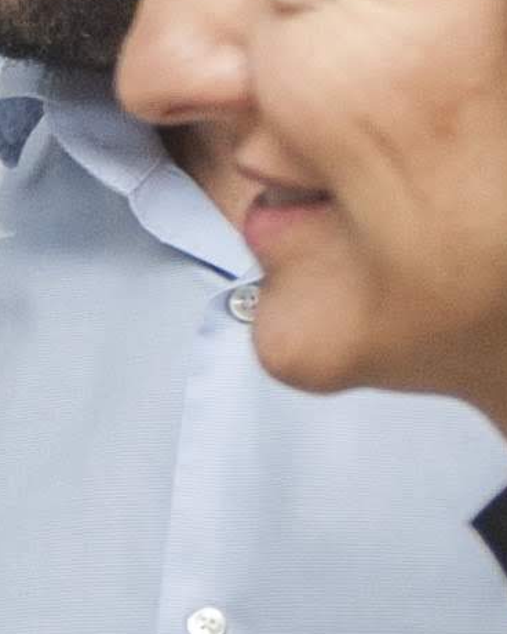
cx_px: -931
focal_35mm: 399
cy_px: 806
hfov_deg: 3.8
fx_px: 7484
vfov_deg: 4.8
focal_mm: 46
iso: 1250
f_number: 4
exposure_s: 1/60
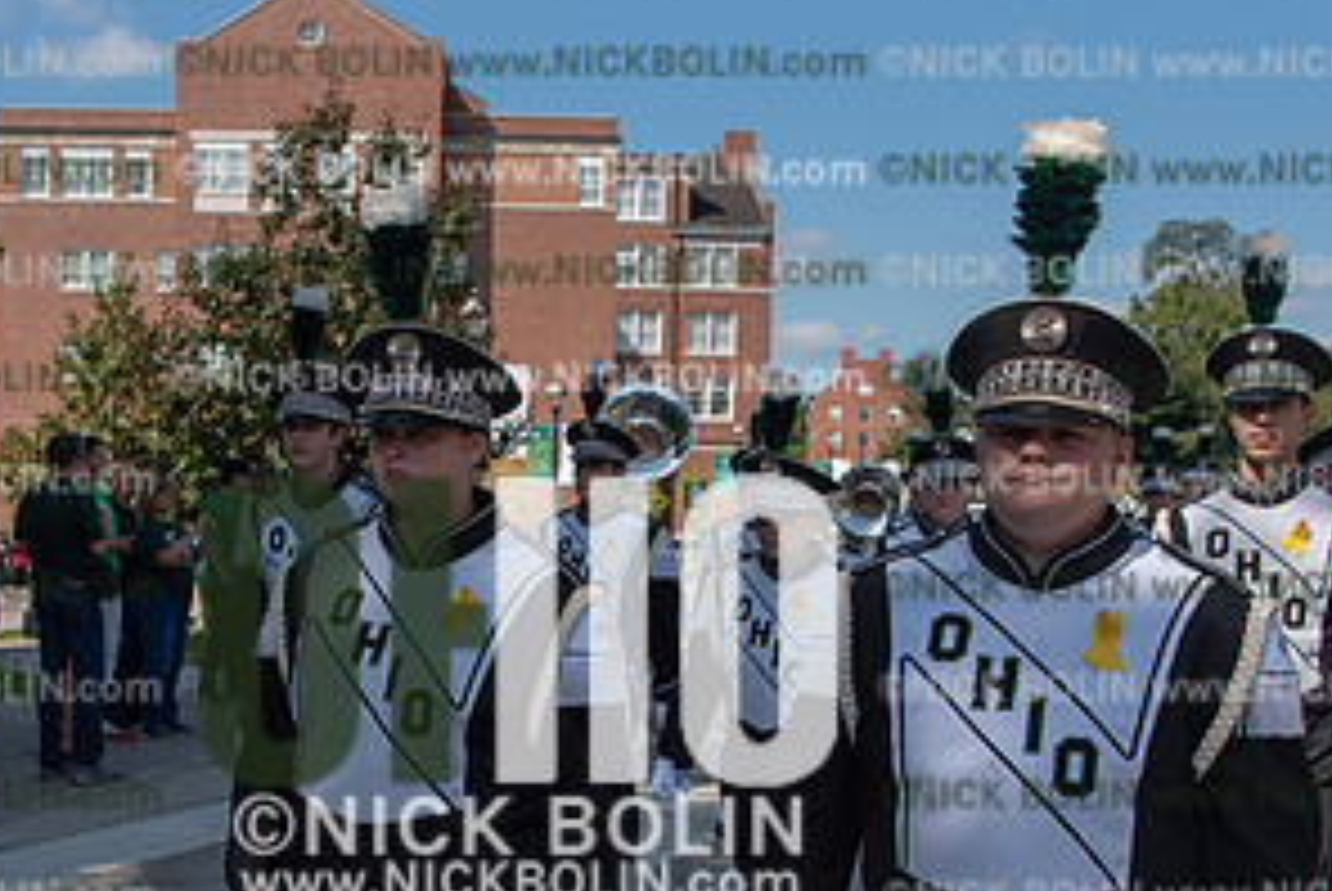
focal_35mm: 47
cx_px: 518
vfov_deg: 28.2
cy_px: 691
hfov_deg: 41.6
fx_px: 1741
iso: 400
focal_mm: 24
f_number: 5
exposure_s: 1/4000
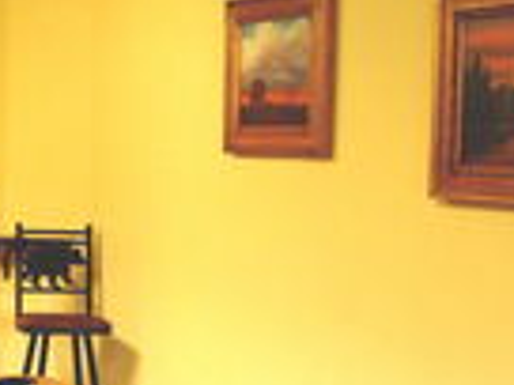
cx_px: 0
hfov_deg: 20.0
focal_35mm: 95
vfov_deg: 15.3
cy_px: 393
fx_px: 1411
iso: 200
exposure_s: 1/15
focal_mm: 5.8
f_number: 2.6
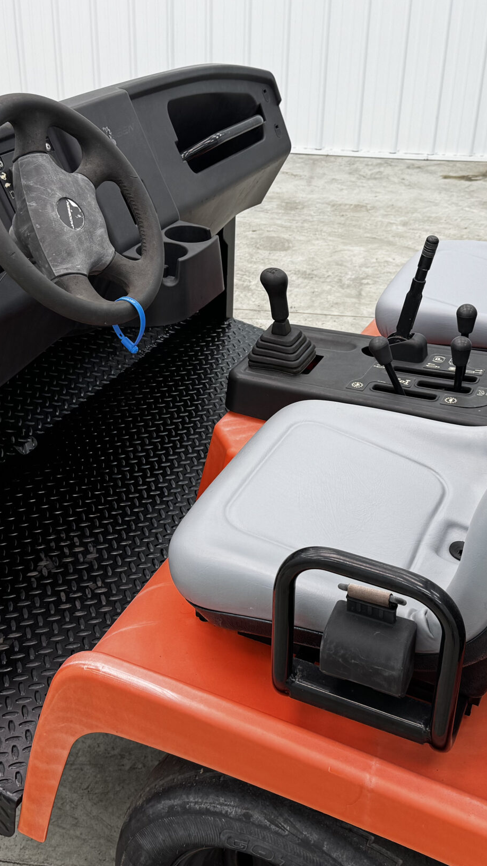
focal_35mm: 41
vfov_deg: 49.3
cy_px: 380
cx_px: 265
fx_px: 942
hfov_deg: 29.0
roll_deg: -2.0
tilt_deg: -29.4
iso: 100
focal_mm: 6.76
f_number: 1.78
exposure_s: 1/120
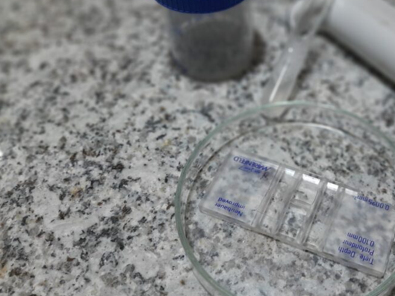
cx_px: 286
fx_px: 445
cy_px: 136
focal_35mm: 39
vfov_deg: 36.8
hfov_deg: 46.5
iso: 320
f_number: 2
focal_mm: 4.6
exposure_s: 1/33
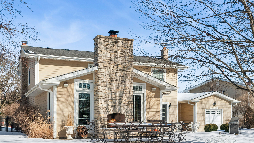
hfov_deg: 43.7
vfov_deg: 25.4
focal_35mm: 47
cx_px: 129
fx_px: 317
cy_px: 76
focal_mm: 44
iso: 400
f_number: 8
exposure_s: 1/2000
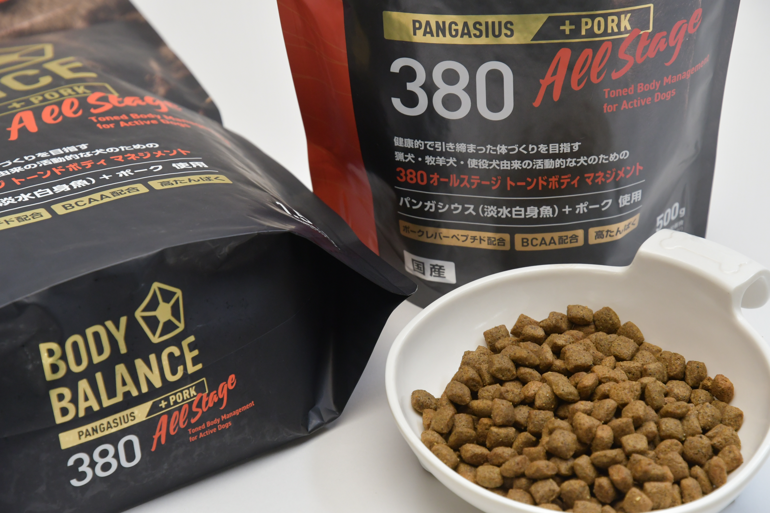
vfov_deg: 11.4
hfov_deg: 17.1
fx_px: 2566
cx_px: 385
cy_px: 256
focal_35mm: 120
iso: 1250
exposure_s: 1/160
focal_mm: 80
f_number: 6.3
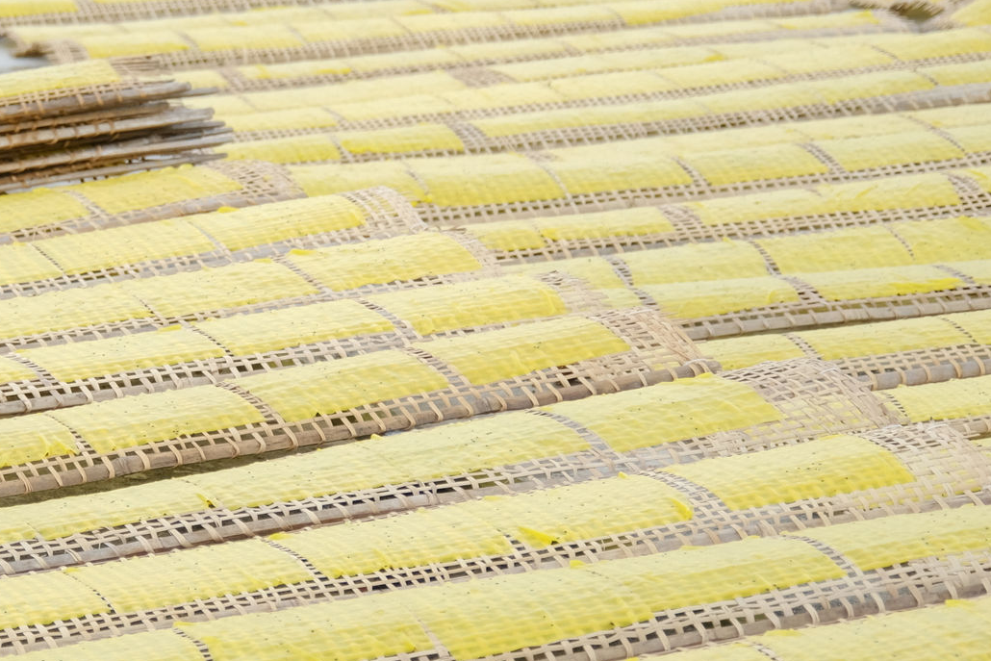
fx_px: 4487
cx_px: 193
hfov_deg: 12.5
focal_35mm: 163
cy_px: 130
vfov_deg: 8.4
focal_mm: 54.5
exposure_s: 1/3200
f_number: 4
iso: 800
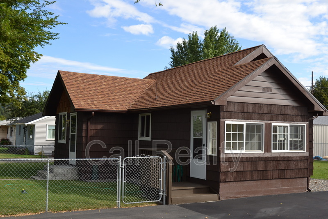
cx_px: 164
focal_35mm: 44
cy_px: 110
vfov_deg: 30.8
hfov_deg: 45.0
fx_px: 396
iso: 100
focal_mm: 29
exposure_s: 1/200
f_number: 6.3
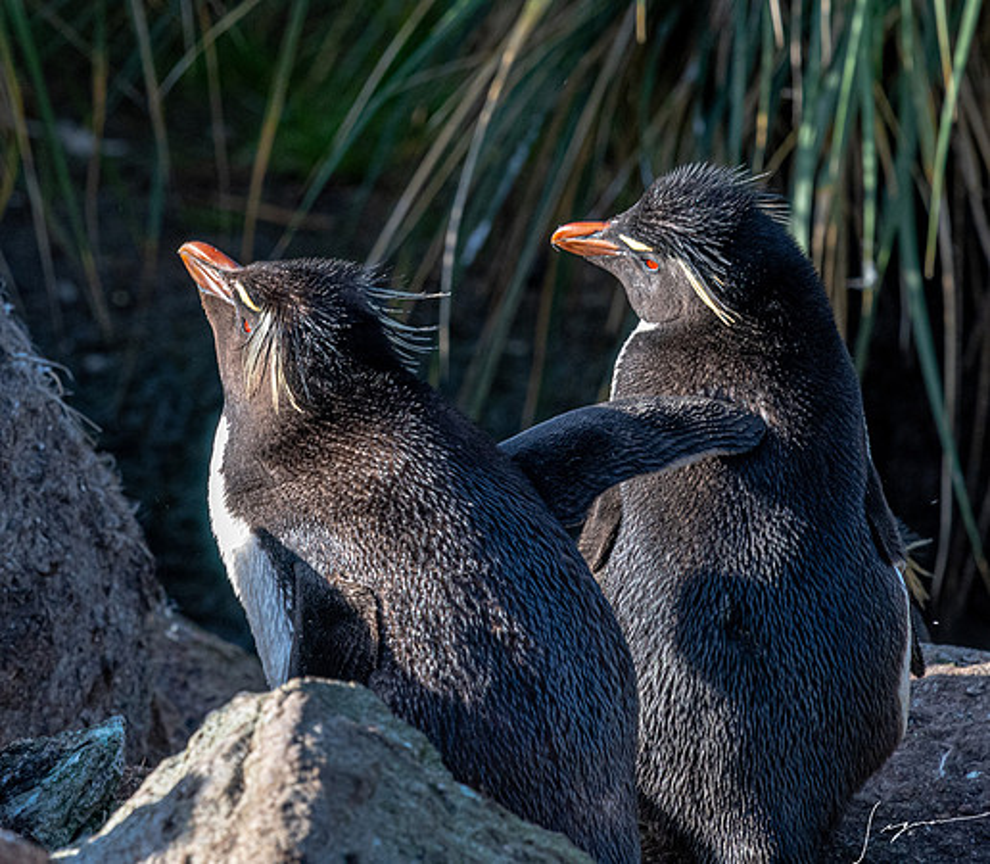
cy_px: 204
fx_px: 16495
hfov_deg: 3.4
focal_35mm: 543
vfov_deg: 3.0
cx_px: 187
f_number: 8
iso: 800
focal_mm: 300
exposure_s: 1/640
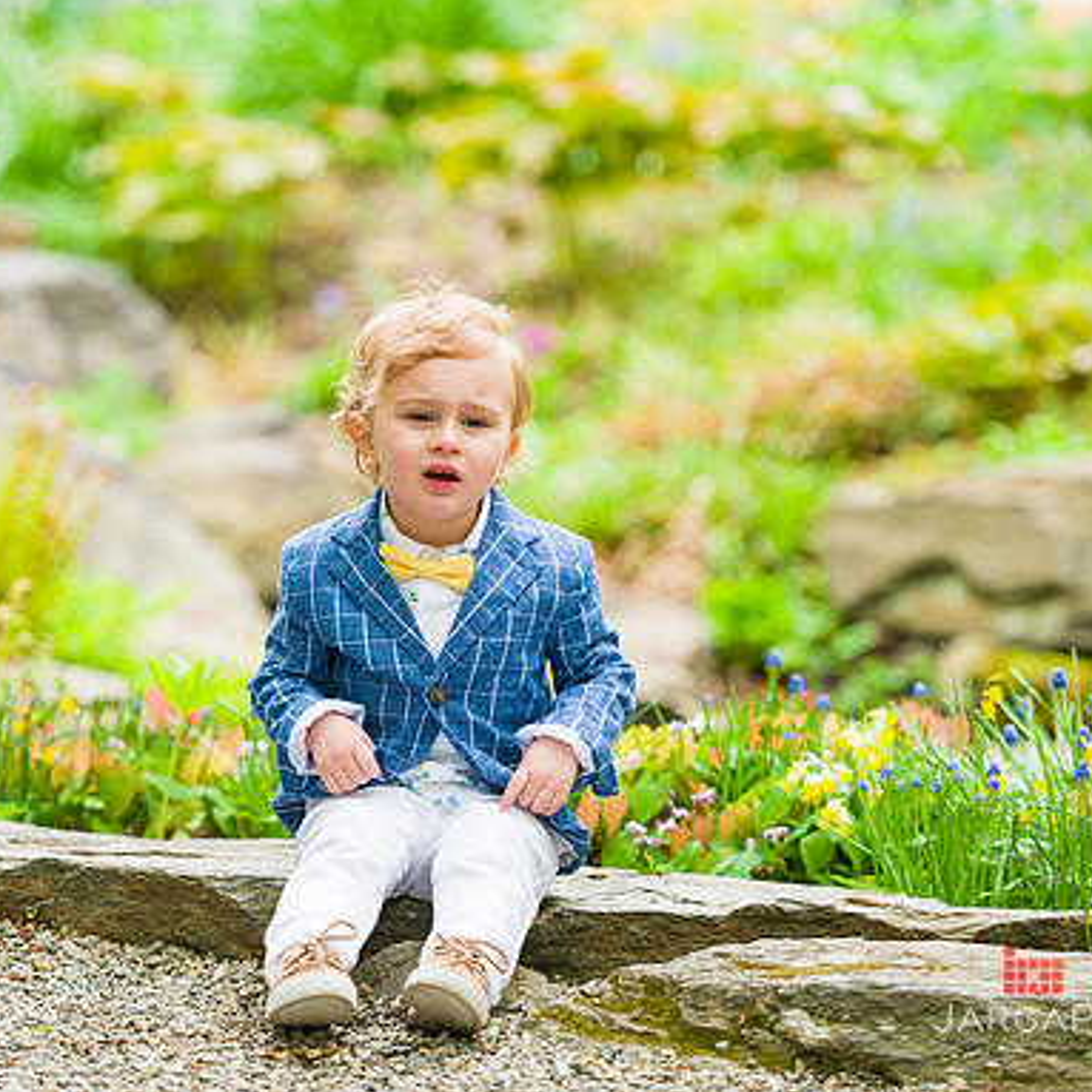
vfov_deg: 10.5
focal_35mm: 167
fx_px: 5960
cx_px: 379
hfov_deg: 10.5
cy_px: 545
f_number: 3.2
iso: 200
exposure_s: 1/320
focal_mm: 130
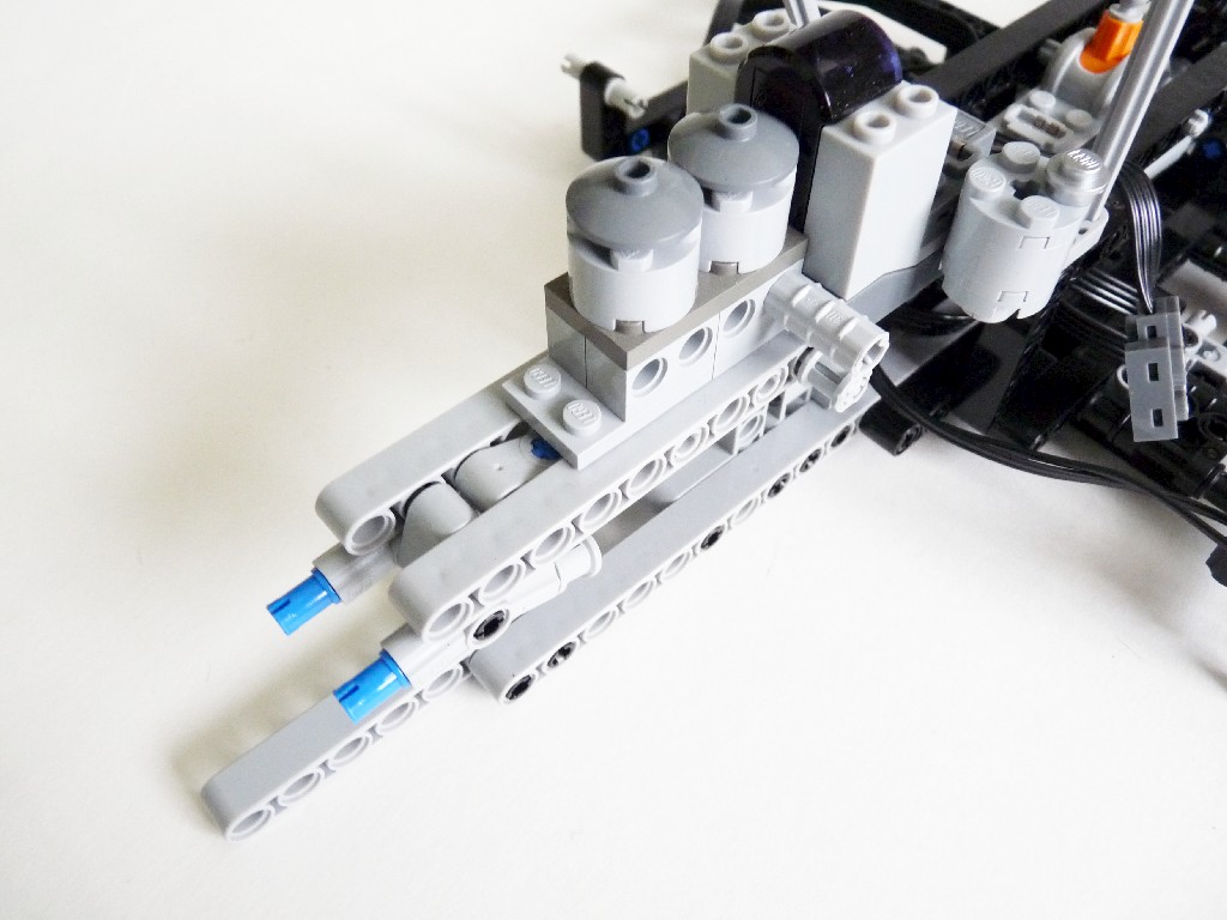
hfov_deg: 65.3
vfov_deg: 51.4
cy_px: 460
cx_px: 614
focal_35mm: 27
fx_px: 957
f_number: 2.8
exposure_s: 1/20
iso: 400
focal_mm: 4.8
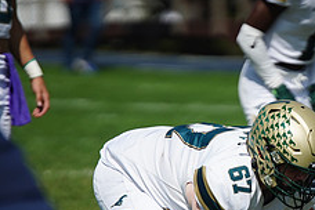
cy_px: 198
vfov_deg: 1.8
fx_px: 6667
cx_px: 257
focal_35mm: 762
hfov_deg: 2.7
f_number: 2.8
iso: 400
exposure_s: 1/8000
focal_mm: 300
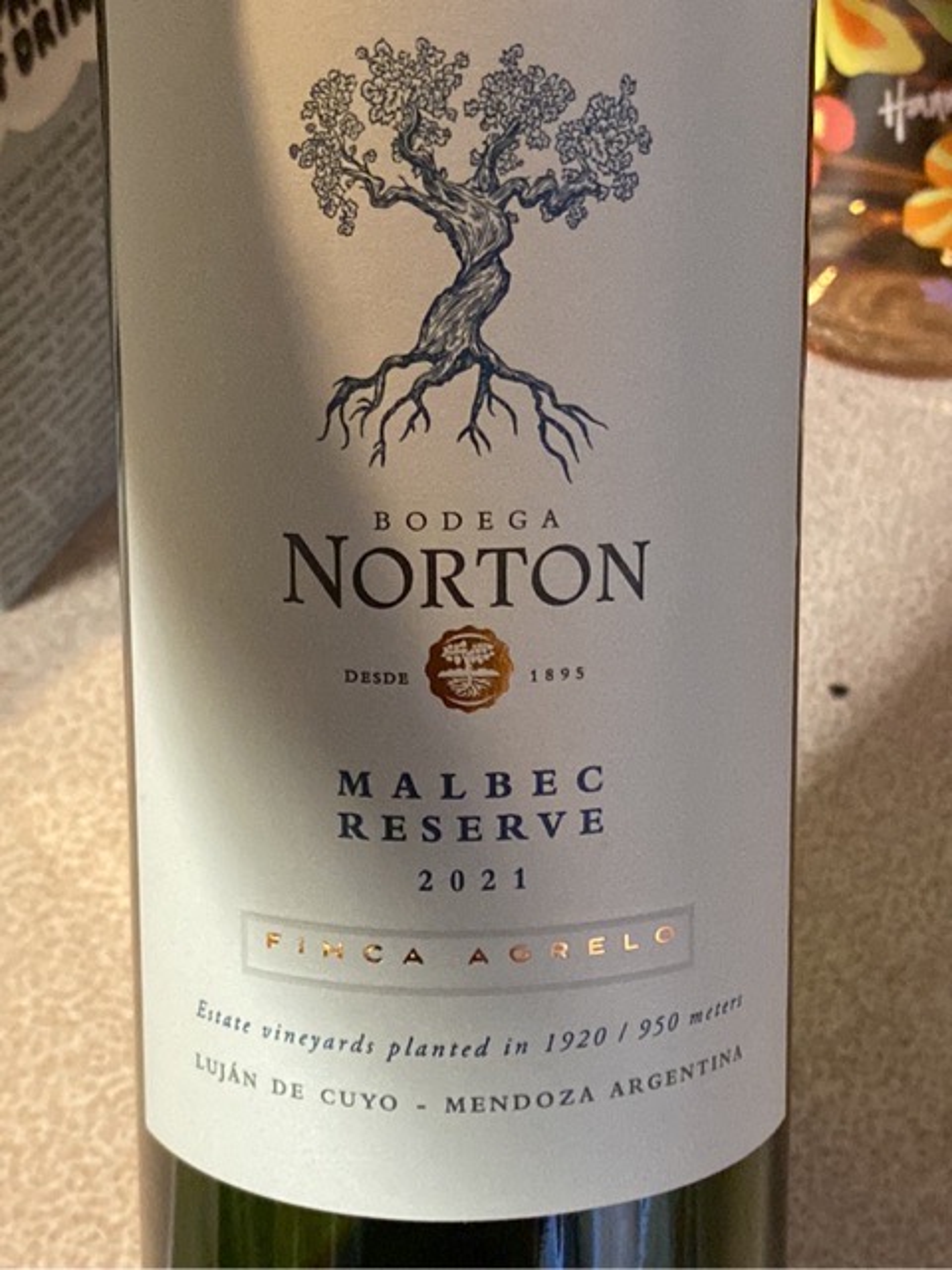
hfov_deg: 24.4
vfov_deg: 32.2
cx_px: 476
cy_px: 635
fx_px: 2200
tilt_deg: -51.5
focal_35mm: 60
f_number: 1.8
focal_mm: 4.25
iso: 1000
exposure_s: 1/50
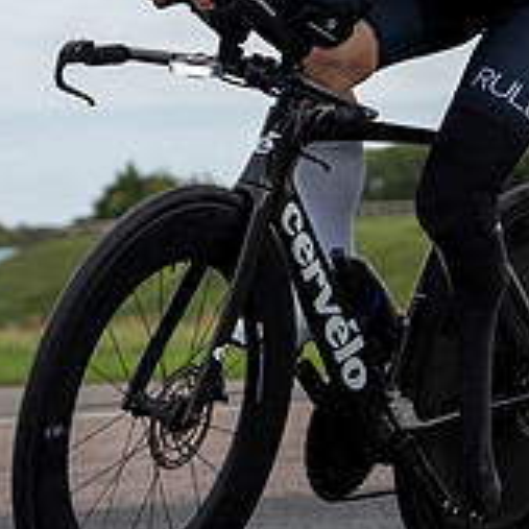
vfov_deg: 6.7
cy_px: 152
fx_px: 4547
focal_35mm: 263
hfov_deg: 6.7
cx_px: 274
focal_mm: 62
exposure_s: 1/1000
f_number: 3.5
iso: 100
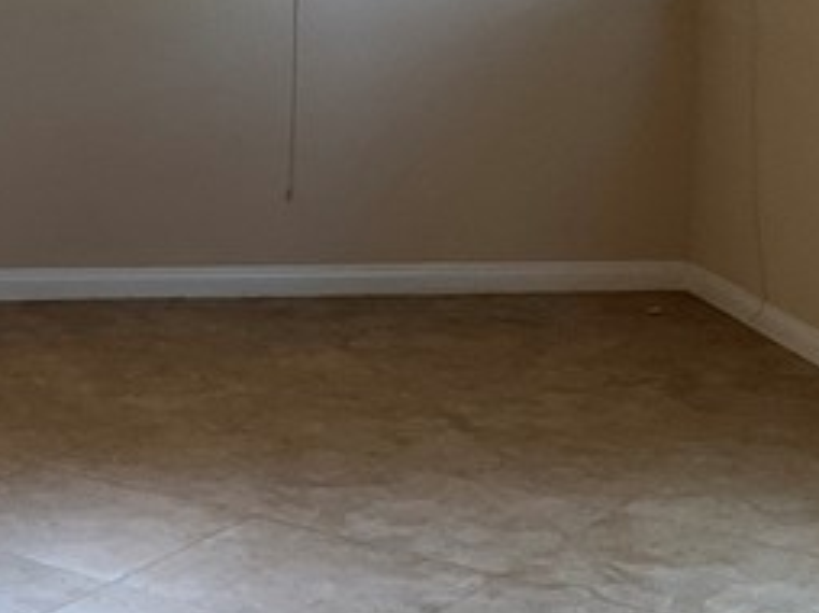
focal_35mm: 117
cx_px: -300
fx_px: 2766
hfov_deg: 15.8
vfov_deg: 12.4
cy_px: -68
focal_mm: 3
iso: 64
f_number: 1.8
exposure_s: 1/60
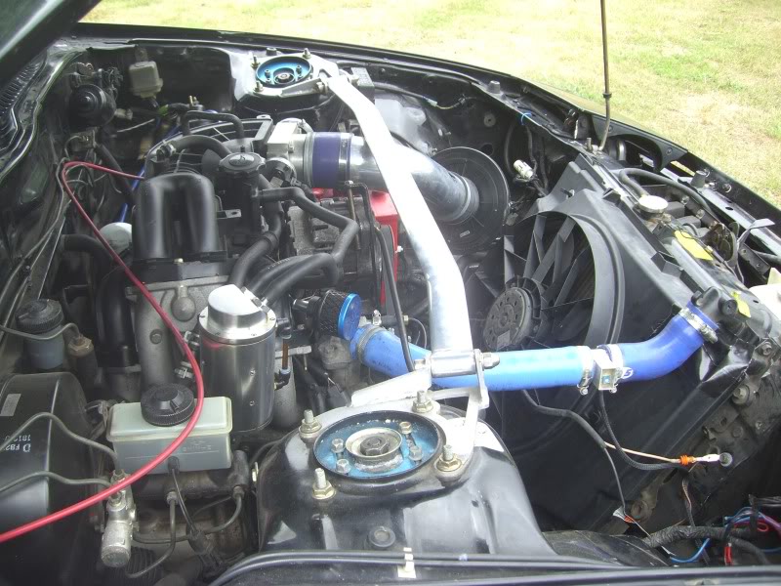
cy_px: 293
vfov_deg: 37.7
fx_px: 857
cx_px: 390
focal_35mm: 38
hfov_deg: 49.0
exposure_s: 1/125
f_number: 2.7
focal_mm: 6.2
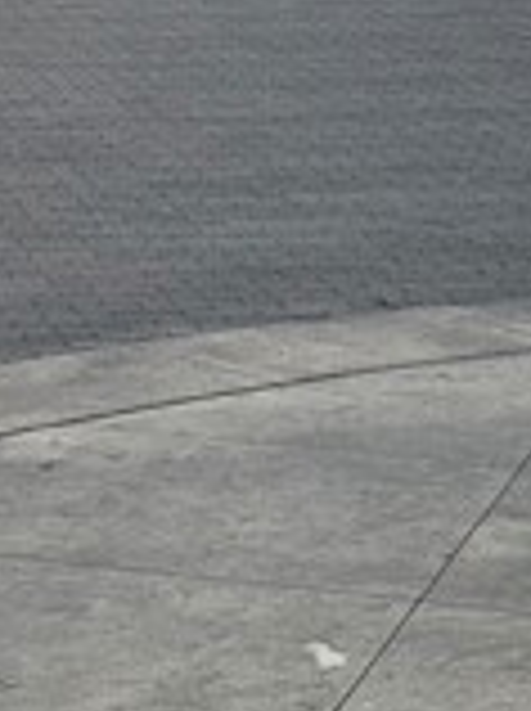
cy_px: -482
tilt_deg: +0.2
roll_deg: +0.3
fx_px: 3999
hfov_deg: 7.5
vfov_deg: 9.7
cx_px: -261
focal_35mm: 195
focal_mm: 6.76
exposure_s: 1/2033
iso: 64
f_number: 1.78
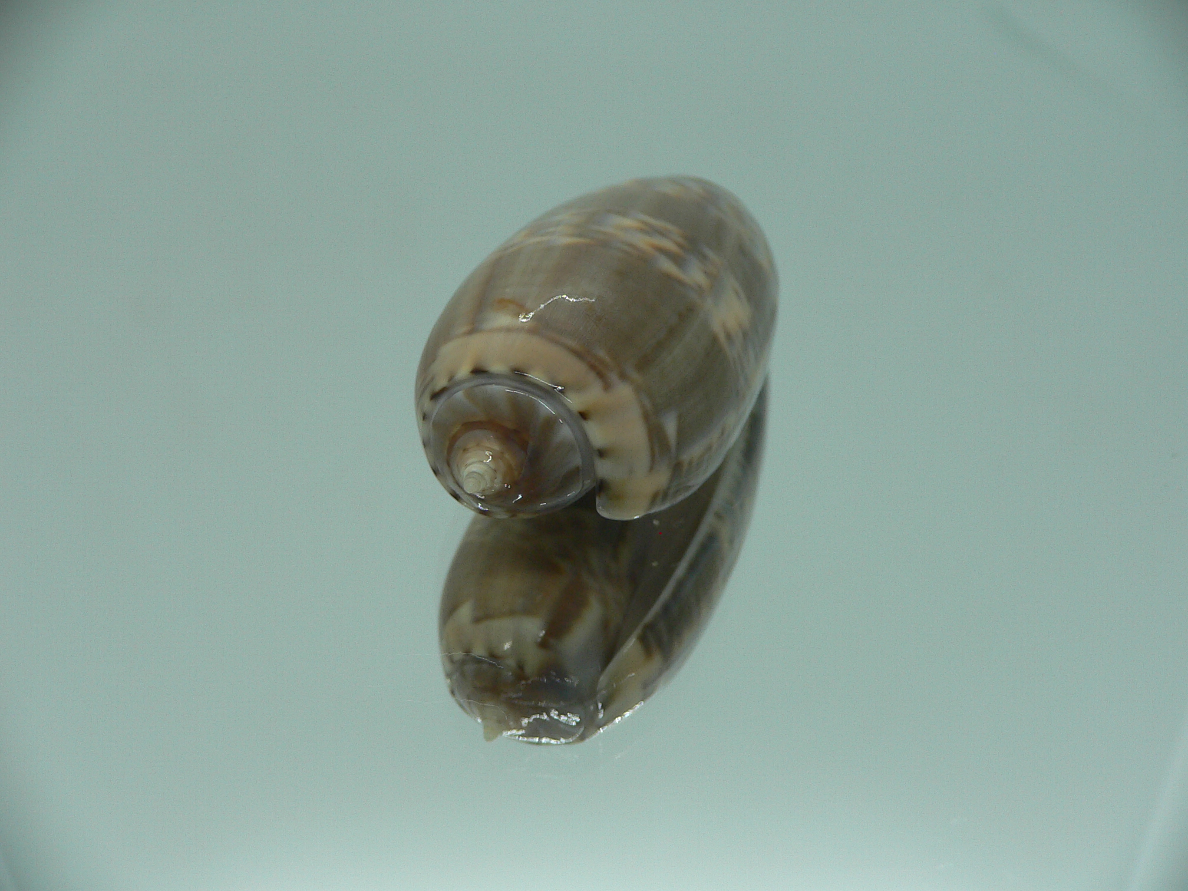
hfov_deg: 52.6
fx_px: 1201
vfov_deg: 40.7
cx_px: 594
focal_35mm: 35
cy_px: 446
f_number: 2.8
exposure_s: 1/60
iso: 80
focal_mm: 4.6
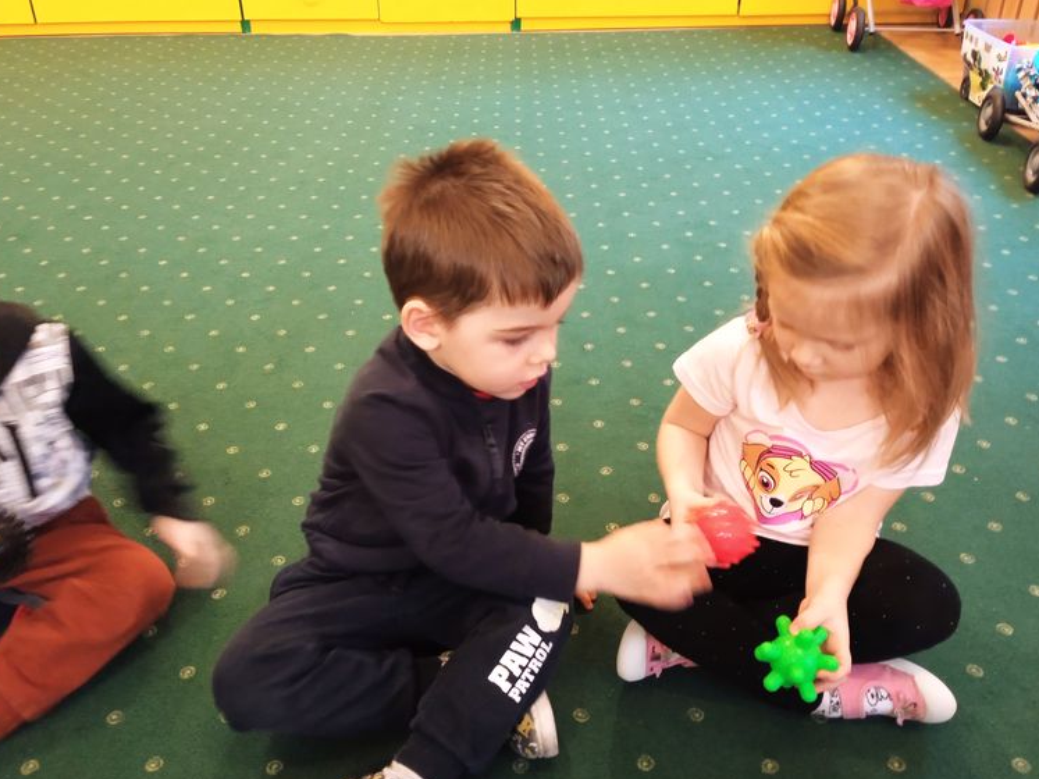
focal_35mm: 30
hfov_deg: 59.9
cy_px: 413
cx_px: 492
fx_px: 900
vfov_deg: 46.8
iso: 1196
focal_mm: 3.43
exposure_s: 1/14.3
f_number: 2.2
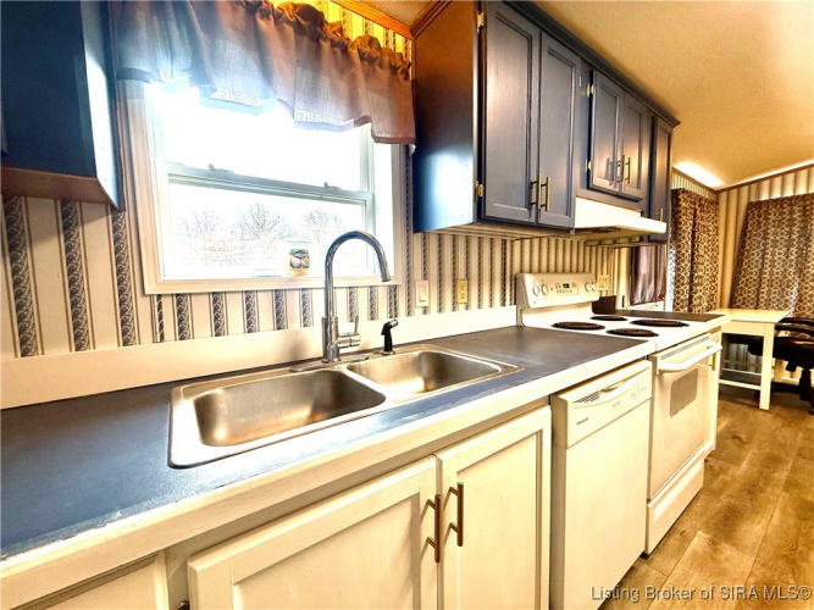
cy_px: 305
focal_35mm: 14
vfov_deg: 85.7
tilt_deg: -4.5
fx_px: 329
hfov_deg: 102.1
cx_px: 407
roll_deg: +0.5
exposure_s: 1/120
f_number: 2.2
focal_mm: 2.22
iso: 200
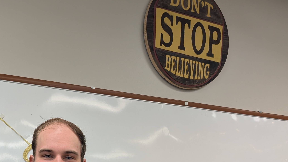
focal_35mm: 52
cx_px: 80
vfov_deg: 19.5
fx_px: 397
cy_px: 255
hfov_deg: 39.0
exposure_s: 1/60
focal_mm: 6.9
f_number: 1.68
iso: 107
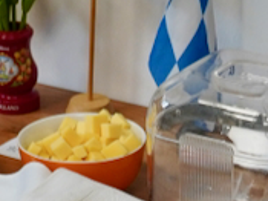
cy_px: 315
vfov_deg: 7.6
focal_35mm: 190
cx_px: 176
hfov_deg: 10.4
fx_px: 1470
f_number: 2.8
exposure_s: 1/200
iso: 400
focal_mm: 18
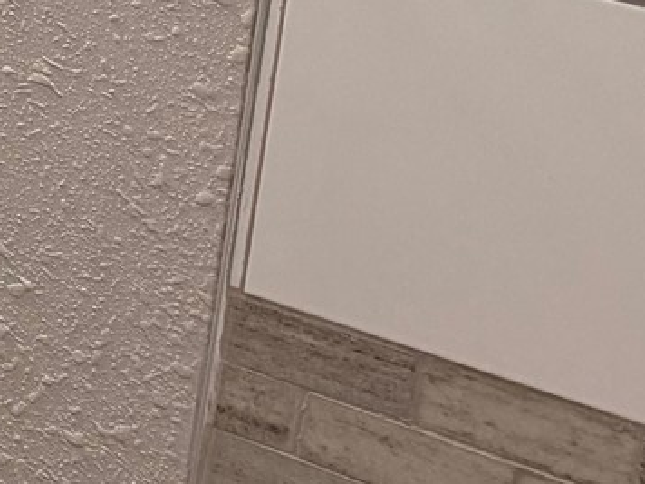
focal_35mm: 138
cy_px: -381
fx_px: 2571
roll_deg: -3.6
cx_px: -995
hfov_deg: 11.4
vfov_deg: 10.2
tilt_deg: -9.2
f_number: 1.78
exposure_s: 1/187
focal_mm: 6.76
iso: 200
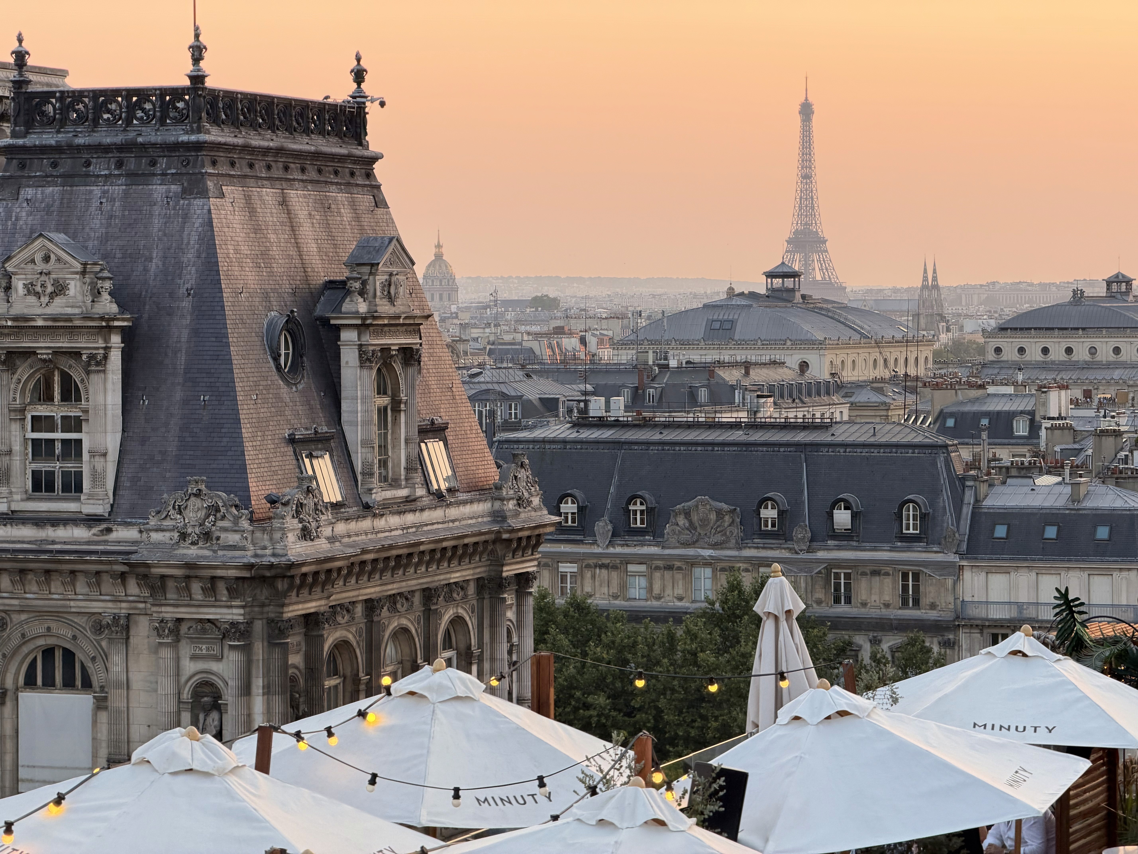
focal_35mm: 100
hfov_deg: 19.6
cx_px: 569
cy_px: 427
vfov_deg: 14.8
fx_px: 3287
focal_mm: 16.89
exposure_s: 1/121
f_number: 2.8
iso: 50
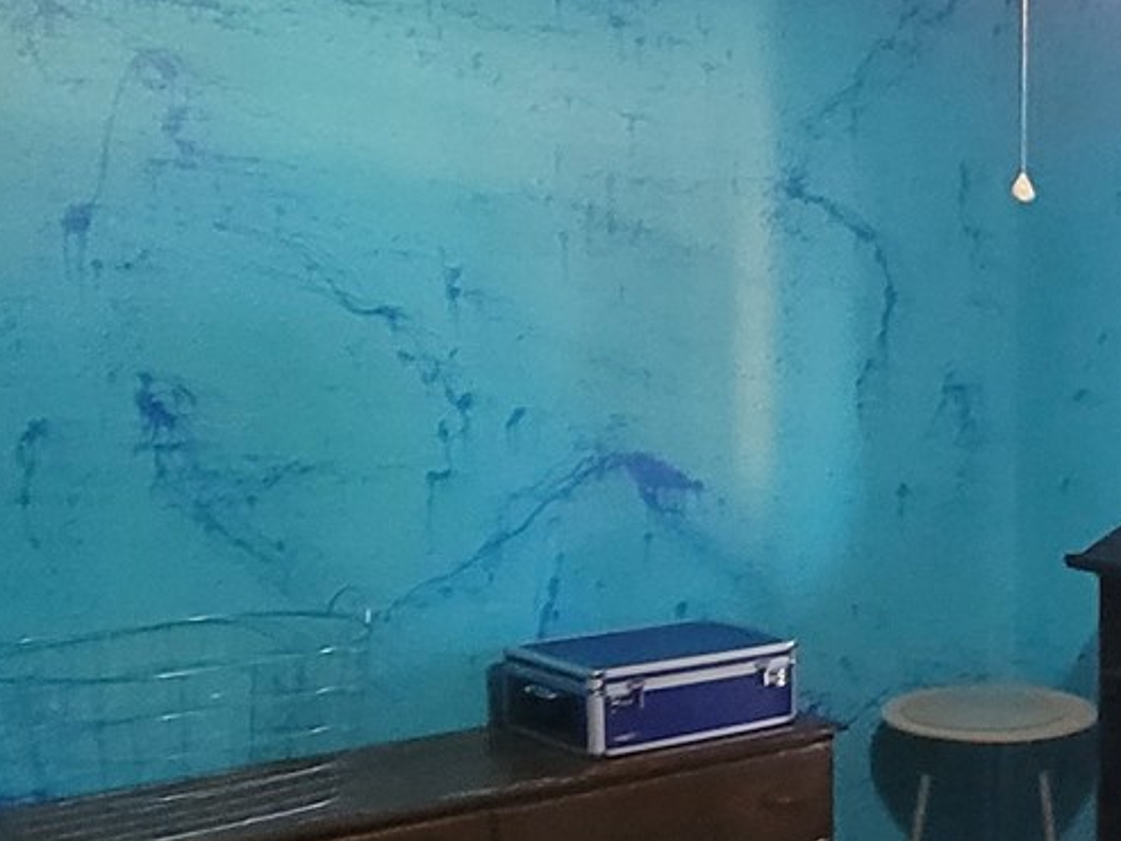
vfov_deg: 27.0
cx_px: 1335
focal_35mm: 54
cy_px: 468
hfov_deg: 30.4
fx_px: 1749
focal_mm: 2.2
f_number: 2.2
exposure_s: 1/24
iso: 640
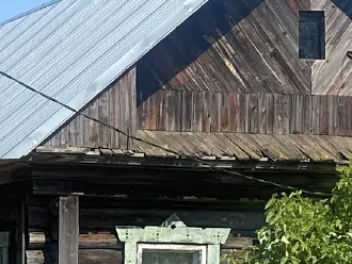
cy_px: 318
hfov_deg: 10.2
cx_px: -105
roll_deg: +0.5
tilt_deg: -2.1
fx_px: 1923
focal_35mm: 189
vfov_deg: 7.8
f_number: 1.8
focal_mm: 4.25
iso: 32
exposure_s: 1/2141
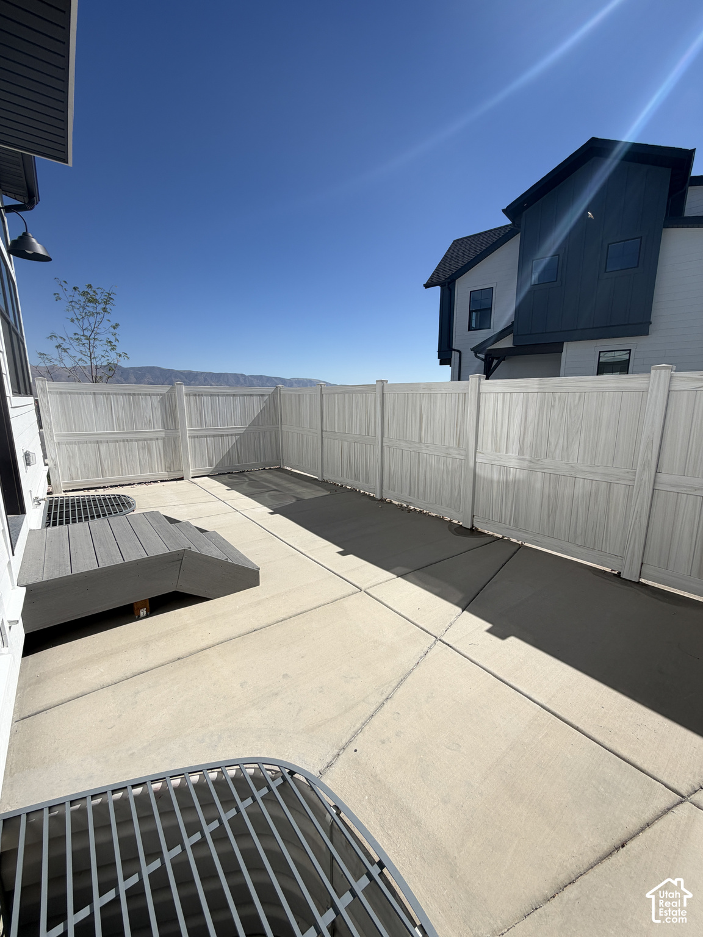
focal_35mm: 14
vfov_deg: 102.1
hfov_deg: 85.7
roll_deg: -1.0
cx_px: 352
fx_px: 379
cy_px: 468
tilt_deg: -11.8
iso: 20
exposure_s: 1/1613
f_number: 2.2
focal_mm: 2.22
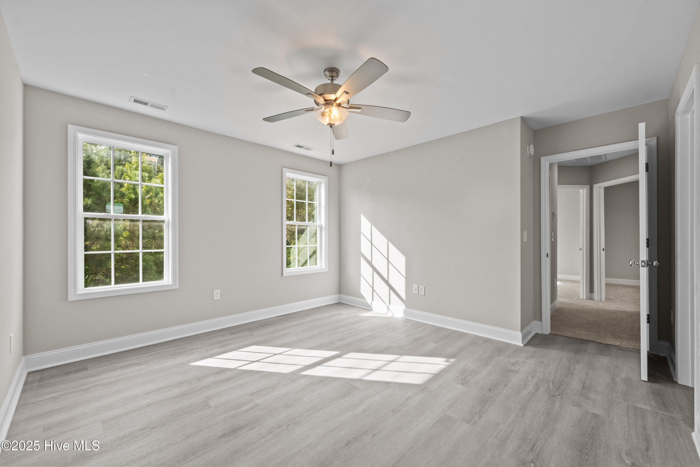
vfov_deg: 81.2
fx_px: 272
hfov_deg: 104.3
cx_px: 350
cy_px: 234
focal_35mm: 14
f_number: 7.1
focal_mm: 14
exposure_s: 1/60
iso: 640
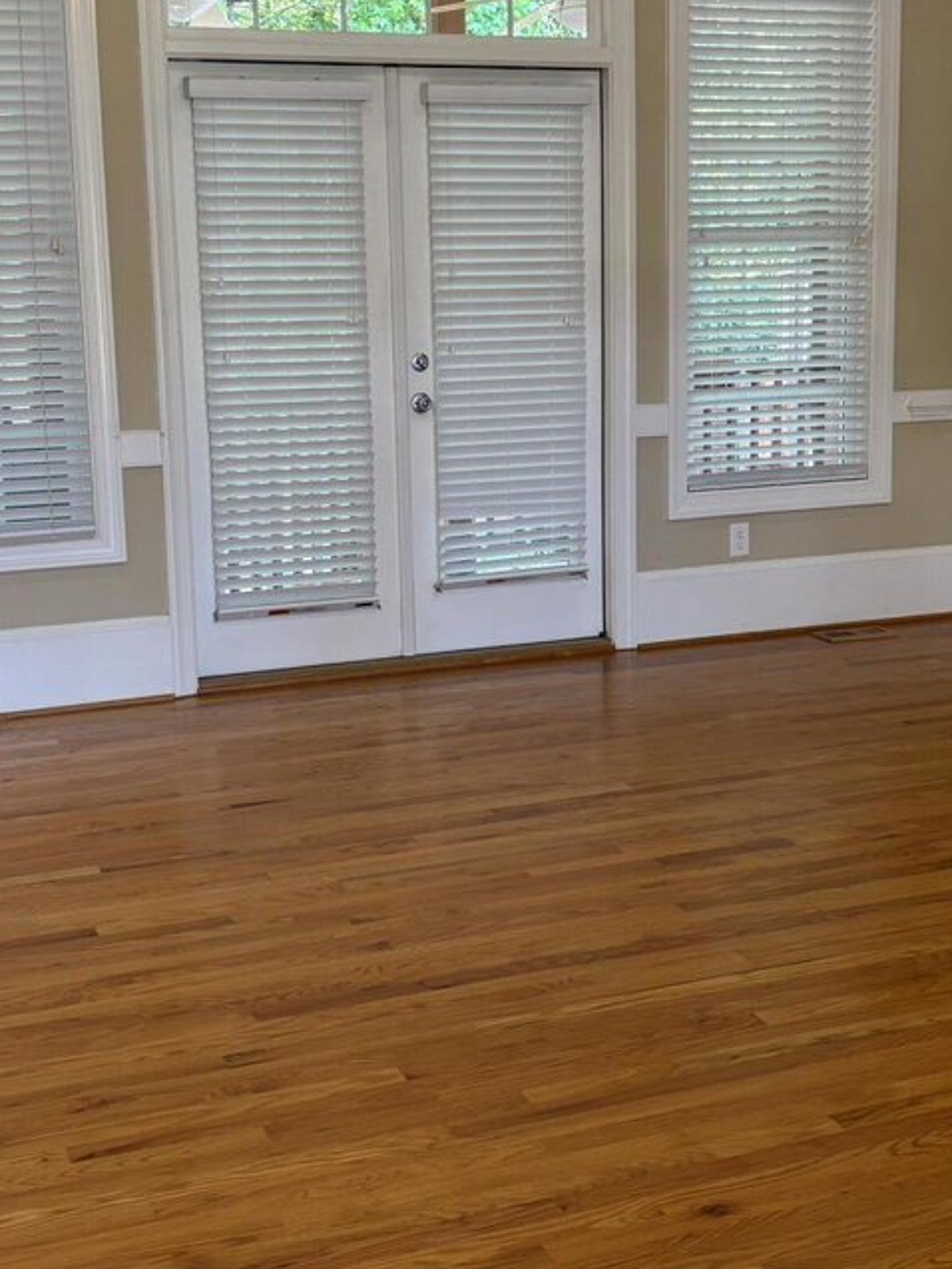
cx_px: 450
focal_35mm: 49
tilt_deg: -10.0
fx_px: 1796
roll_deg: +0.2
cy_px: 570
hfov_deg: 29.7
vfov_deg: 38.9
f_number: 1.6
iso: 125
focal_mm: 5.96
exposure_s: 1/60
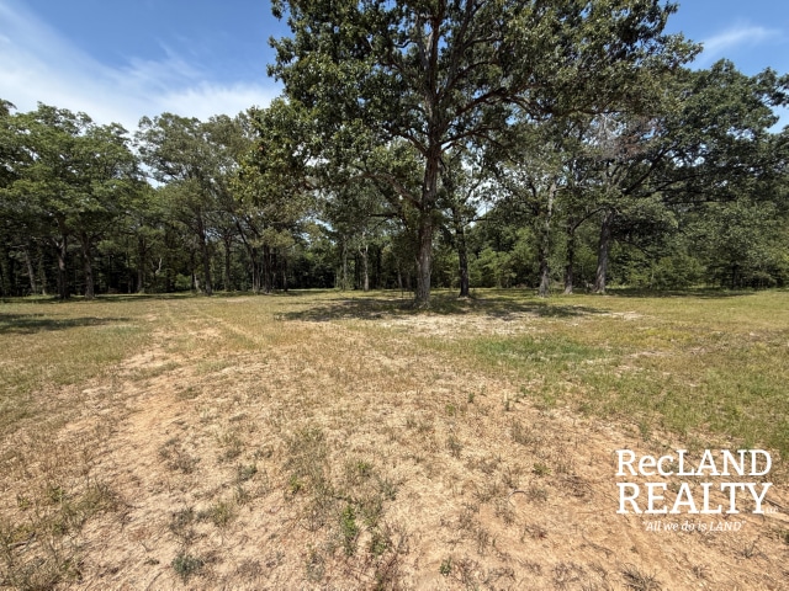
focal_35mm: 14
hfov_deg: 102.1
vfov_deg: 85.7
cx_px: 394
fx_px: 319
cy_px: 296
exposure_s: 1/1497
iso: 50
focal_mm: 2.22
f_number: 2.2
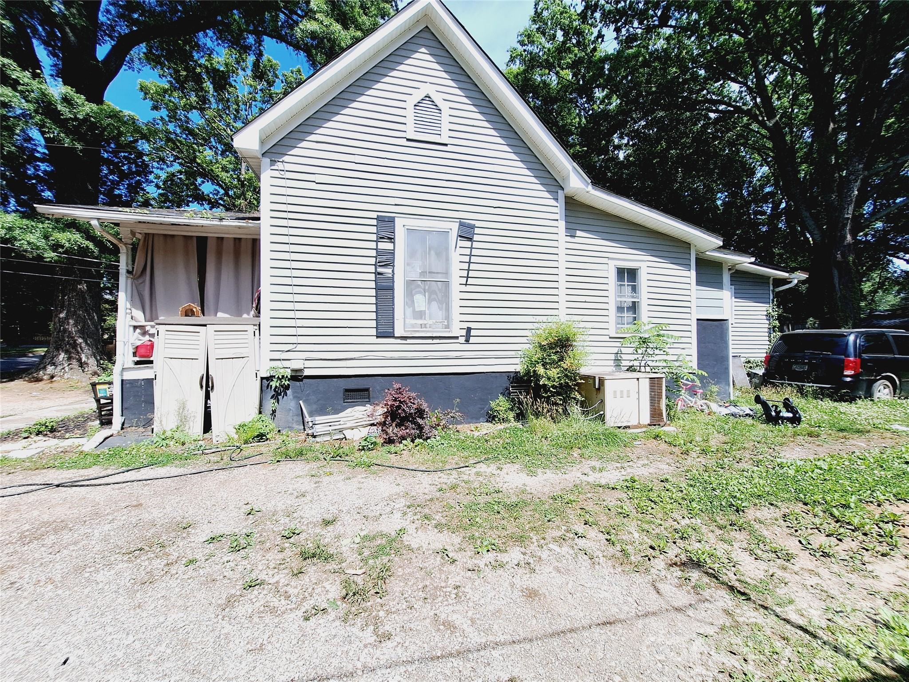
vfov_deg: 89.9
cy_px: 341
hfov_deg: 106.2
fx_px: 341
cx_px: 454
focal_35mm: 13
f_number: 2.2
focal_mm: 1.74
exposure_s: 1/1271
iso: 40
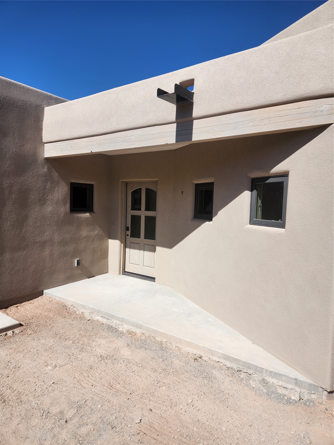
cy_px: 222
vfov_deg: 73.9
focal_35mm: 23
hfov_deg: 58.9
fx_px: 296
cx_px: 167
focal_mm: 5.4
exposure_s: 1/2122
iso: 20
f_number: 1.8
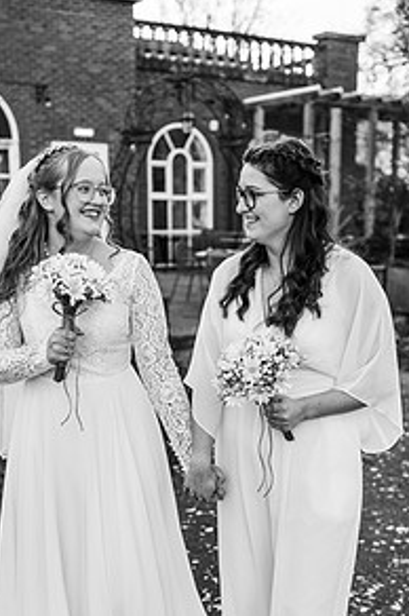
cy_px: 409
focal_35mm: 54
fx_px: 922
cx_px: 180
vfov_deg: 36.5
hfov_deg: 25.0
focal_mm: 35
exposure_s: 1/1250
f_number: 2.5
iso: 100
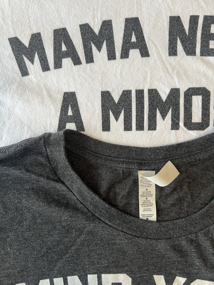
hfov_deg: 53.1
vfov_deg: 67.3
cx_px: 107
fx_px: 214
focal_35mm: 26
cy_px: 142
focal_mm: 5.7
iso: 125
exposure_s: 1/92
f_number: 1.5
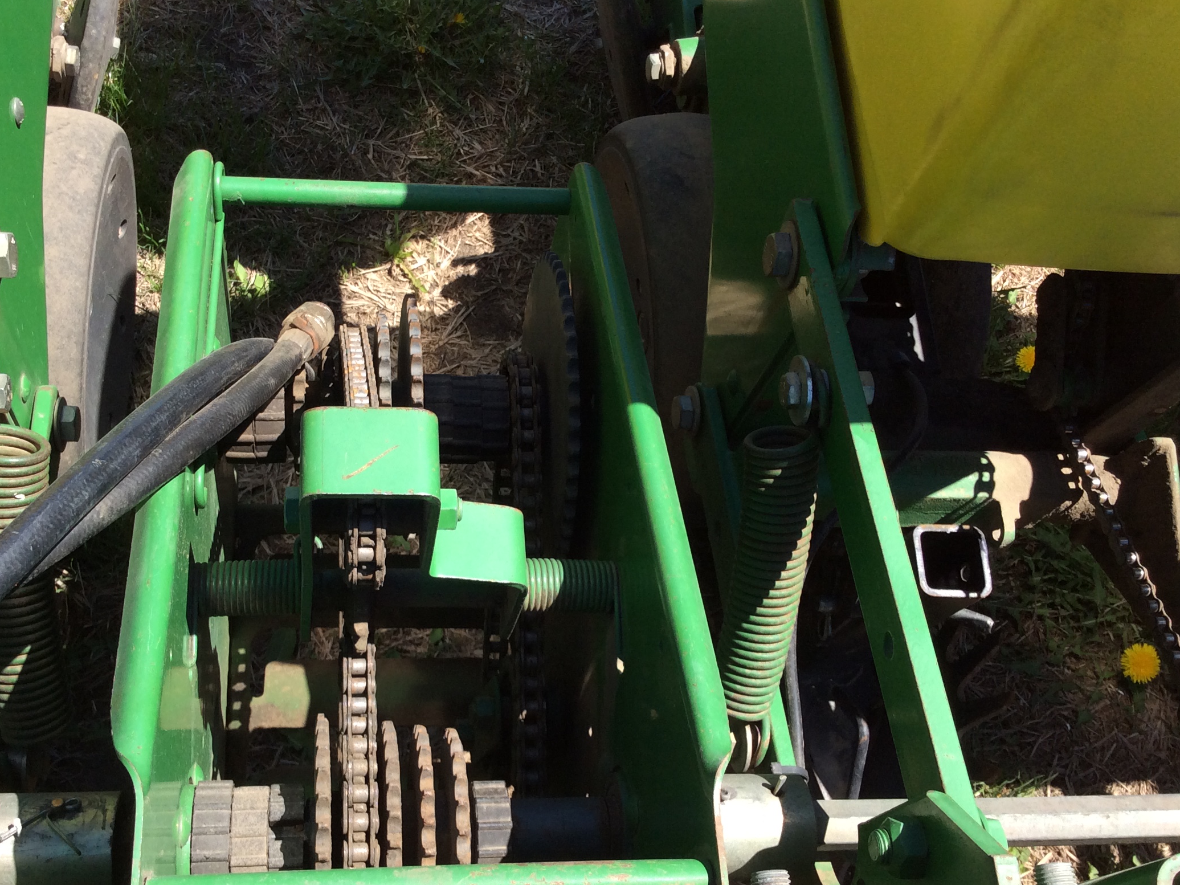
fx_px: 1363
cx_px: 500
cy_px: 501
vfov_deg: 35.9
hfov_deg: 46.6
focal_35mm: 40
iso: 32
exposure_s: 1/784
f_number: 2.4
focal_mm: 3.3
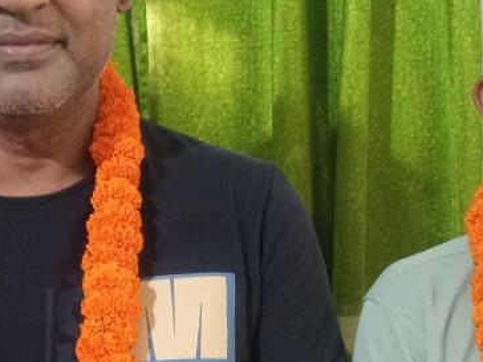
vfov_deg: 19.3
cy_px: 264
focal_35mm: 76
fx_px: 1060
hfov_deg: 25.6
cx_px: 263
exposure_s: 1/15
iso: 2023
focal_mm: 3.79
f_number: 2.2
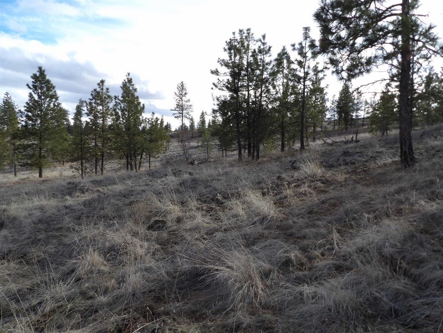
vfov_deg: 56.8
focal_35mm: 24
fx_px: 307
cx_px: 222
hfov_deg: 71.6
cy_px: 166
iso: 100
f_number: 3.2
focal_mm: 4.3
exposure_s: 1/489
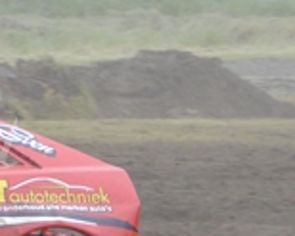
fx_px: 4590
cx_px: -249
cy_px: 144
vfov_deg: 2.9
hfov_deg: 3.7
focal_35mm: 526
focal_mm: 90
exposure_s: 1/500
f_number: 5.3
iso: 720
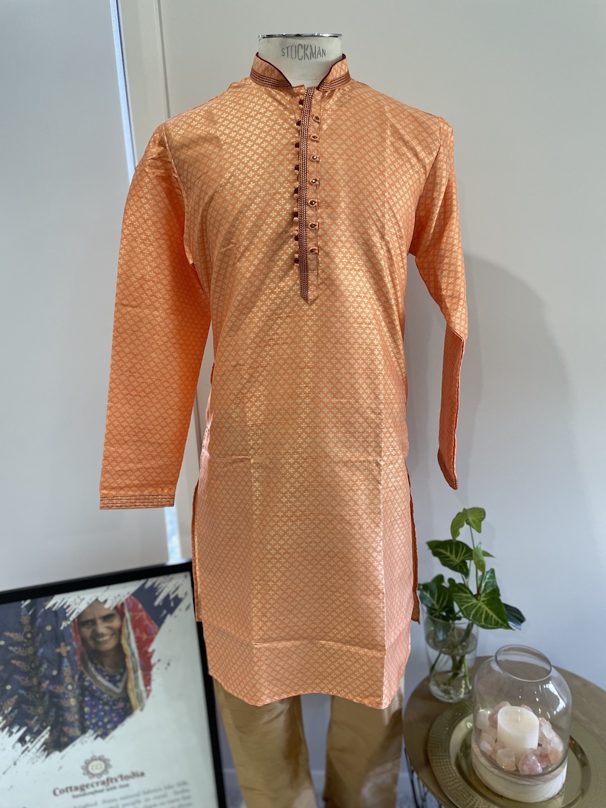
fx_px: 607
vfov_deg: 67.3
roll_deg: +3.3
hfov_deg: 53.1
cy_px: 404
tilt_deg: -14.4
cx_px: 303
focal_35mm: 26
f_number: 1.6
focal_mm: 4.2
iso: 125
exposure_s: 1/100
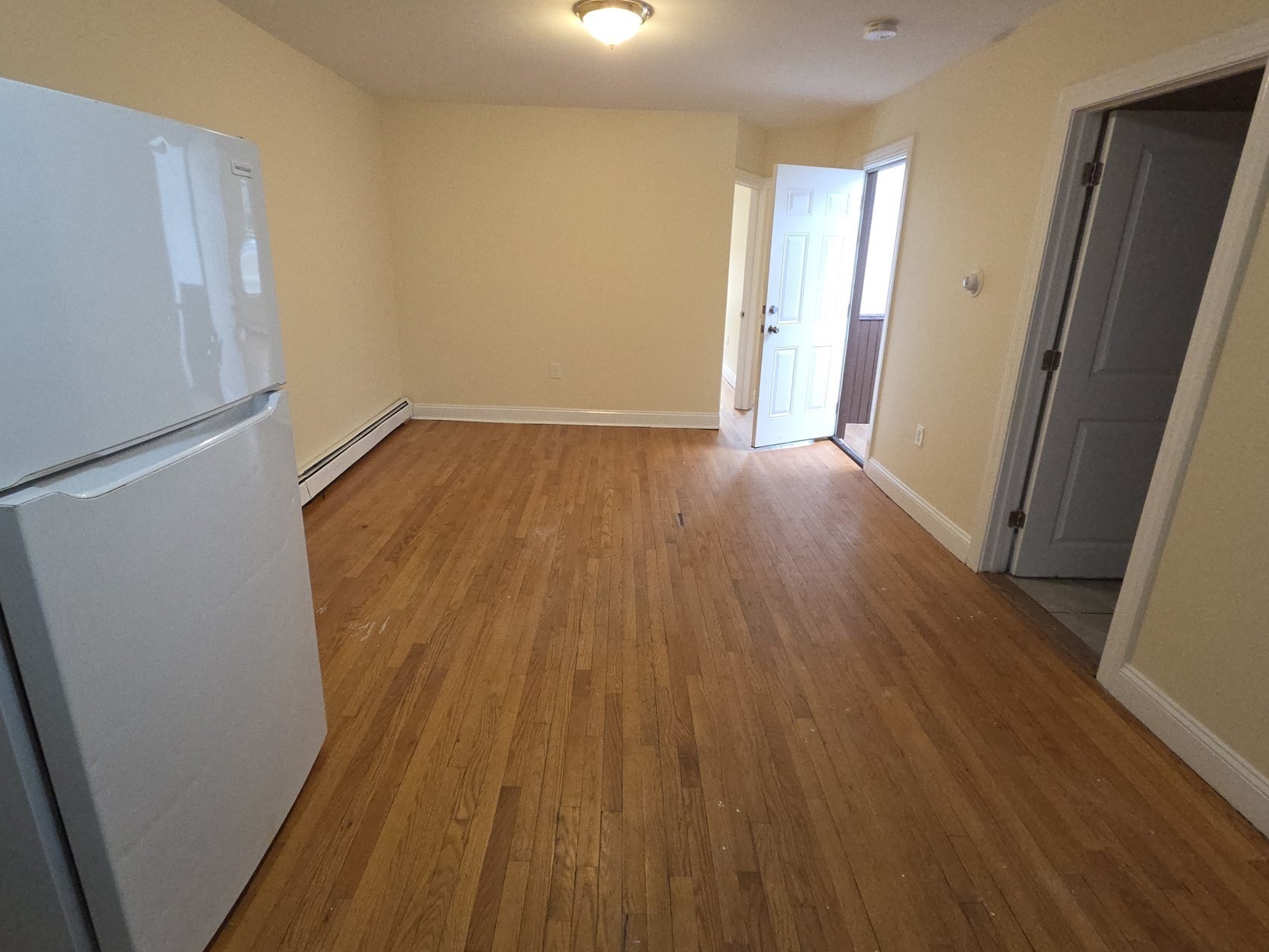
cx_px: 621
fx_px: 587
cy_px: 451
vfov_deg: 78.0
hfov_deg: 94.5
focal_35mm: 16
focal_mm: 2.2
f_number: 2.2
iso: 320
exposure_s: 1/60
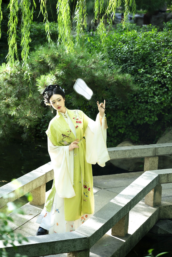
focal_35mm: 93
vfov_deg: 21.9
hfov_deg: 14.7
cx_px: 86
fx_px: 666
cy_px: 128
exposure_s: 1/200
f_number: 4
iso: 400
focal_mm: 93
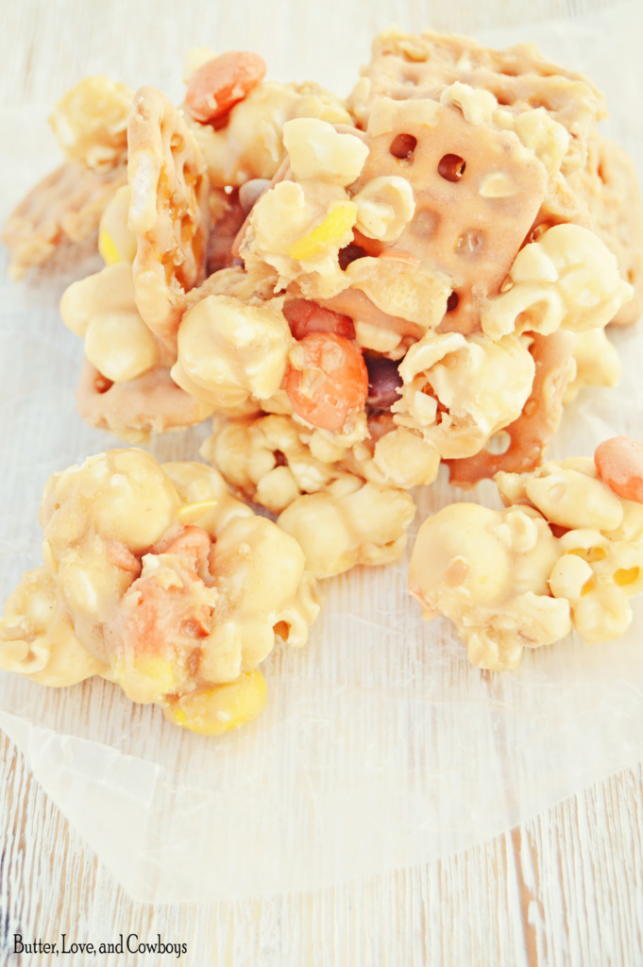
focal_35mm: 78
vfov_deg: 26.0
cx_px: 322
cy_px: 484
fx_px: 2093
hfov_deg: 17.5
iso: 800
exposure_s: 1/640
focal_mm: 52
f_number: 6.3
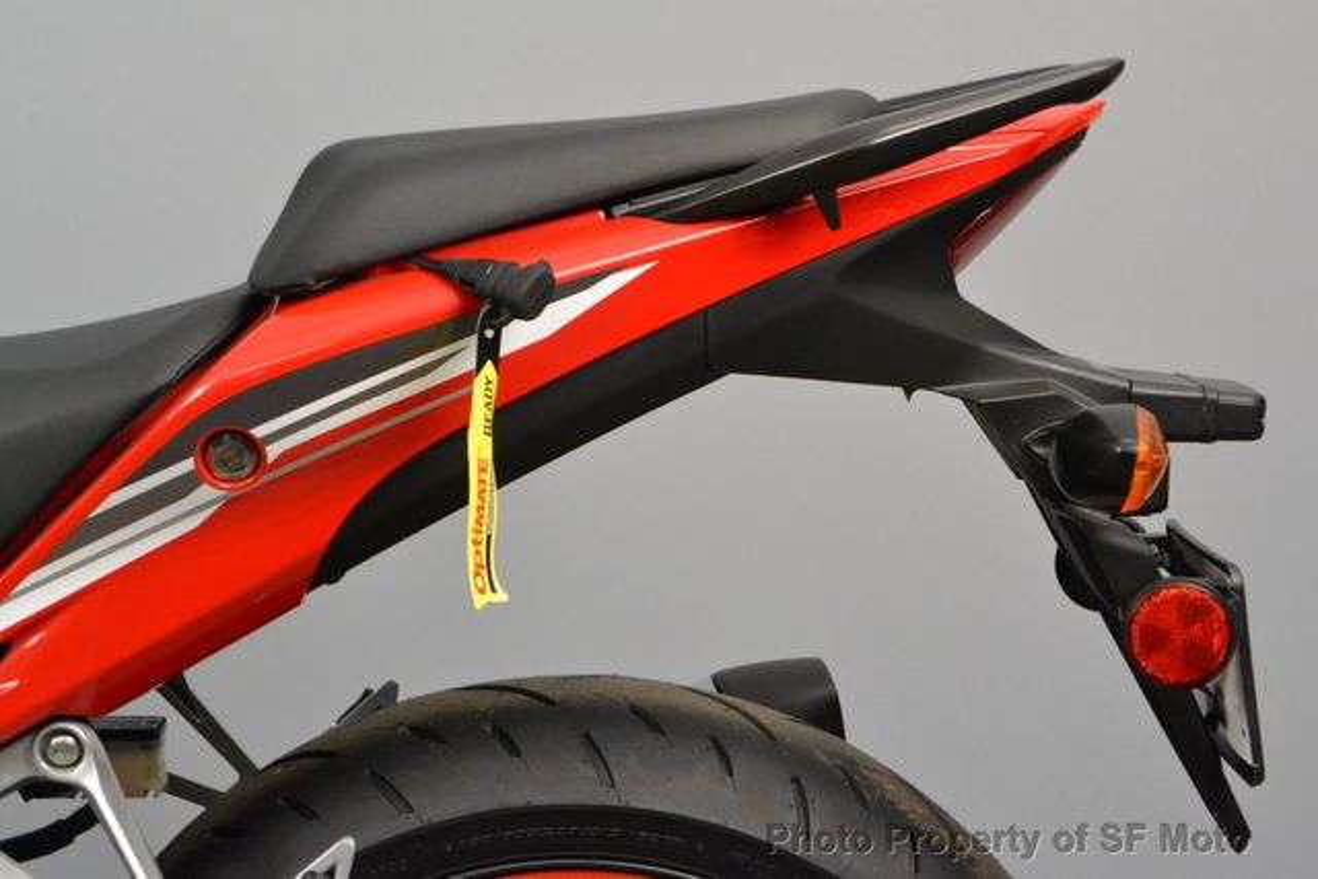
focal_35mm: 82
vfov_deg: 16.6
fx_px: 3021
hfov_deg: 24.6
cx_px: 659
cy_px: 440
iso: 3200
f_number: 11
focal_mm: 55
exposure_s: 1/60
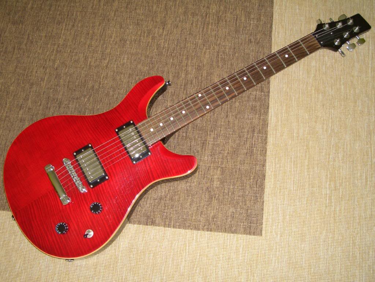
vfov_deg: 35.1
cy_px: 141
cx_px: 188
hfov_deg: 45.8
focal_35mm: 41
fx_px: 444
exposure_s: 1/60
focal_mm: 6.8
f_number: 2.8
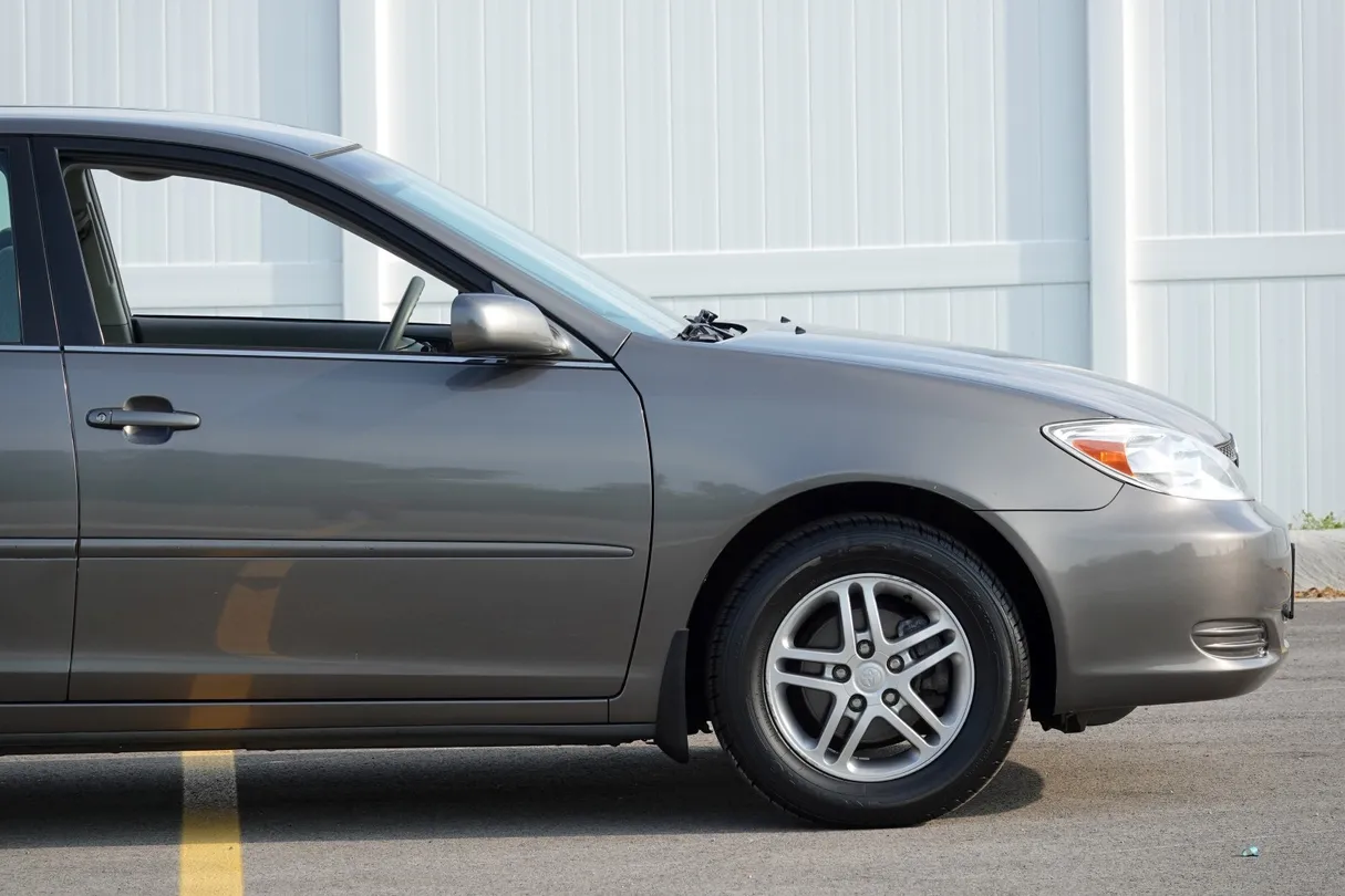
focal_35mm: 192
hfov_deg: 10.7
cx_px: 672
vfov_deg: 7.2
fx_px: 7173
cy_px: 448
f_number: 4
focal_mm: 70.27
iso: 100
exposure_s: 1/320
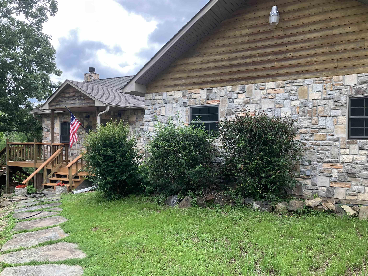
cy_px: 138
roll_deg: -1.2
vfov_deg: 49.7
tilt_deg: +0.4
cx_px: 184
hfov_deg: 63.4
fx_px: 298
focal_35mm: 28
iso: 32
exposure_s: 1/371
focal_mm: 3.99
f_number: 1.8
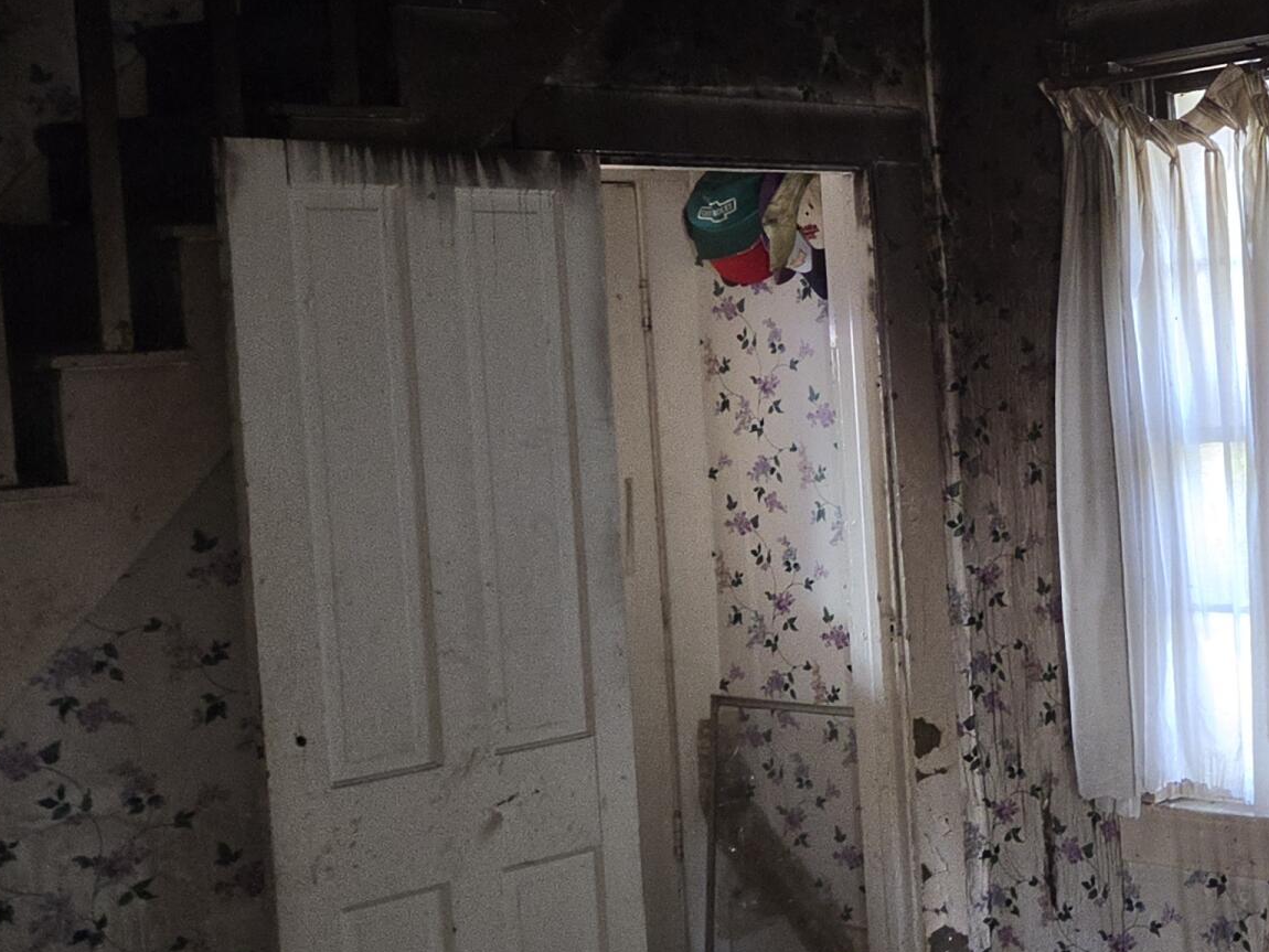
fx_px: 2200
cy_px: 458
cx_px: 1359
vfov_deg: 24.4
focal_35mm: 60
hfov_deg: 29.4
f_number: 1.8
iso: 1600
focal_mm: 5.4
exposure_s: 1/12
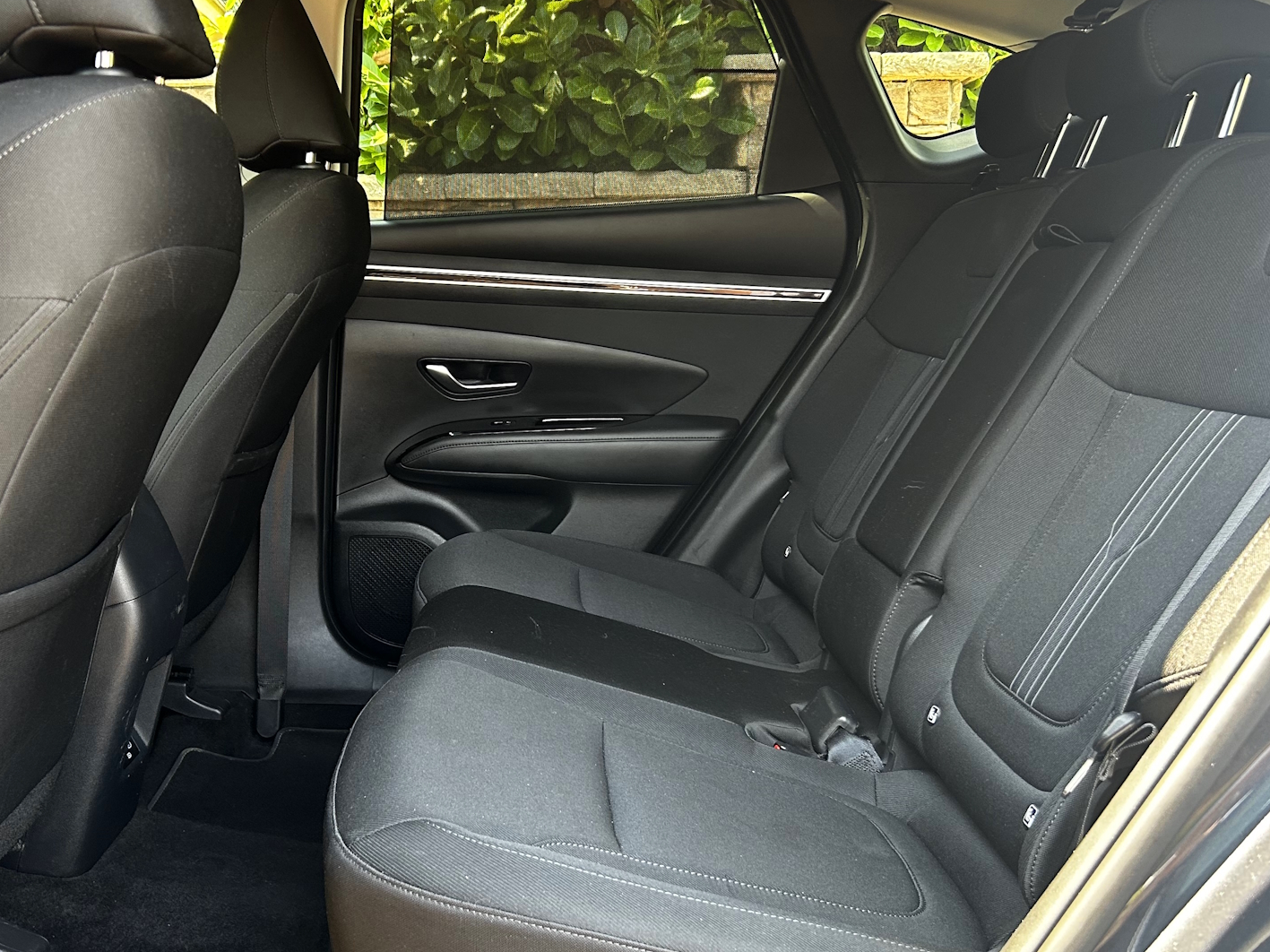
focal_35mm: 37
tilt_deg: -7.2
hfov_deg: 49.8
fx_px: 1357
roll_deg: +0.8
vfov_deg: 38.6
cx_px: 498
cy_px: 485
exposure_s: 1/113
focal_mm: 5.7
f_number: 1.5
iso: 125
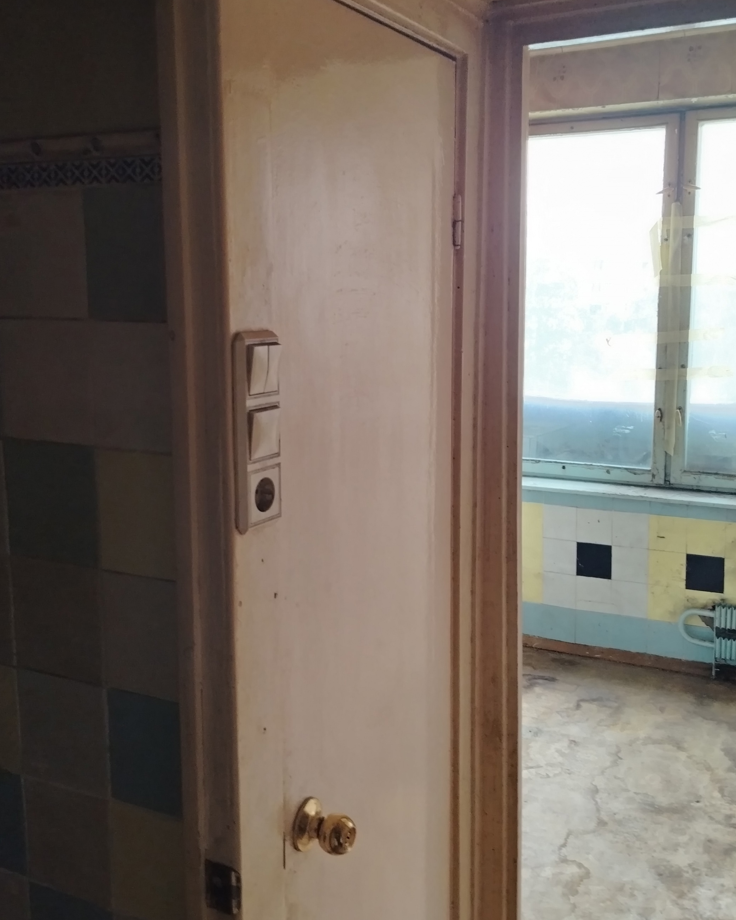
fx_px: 980
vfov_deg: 50.3
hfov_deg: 41.2
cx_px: 371
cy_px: 441
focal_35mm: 36
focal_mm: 5.25
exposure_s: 1/33.3
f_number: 1.75
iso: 494
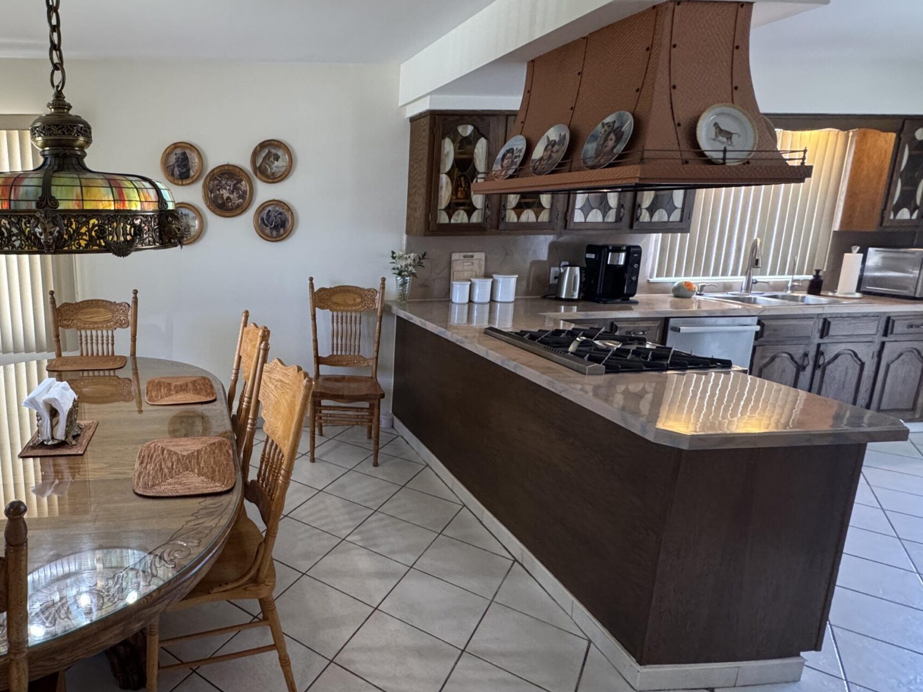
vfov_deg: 63.4
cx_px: 240
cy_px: 322
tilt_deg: -11.4
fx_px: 560
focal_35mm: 21
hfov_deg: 73.9
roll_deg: +0.5
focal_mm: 2.22
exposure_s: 1/120
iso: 320
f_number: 2.2
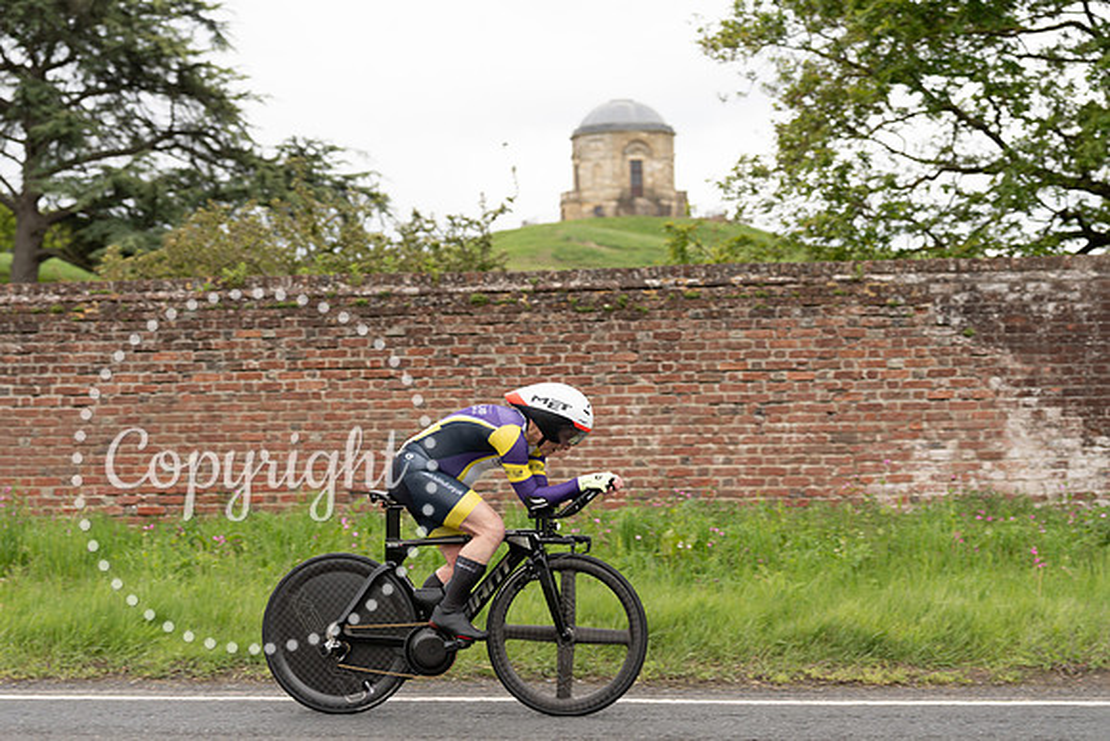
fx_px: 2442
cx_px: 555
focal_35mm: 79
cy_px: 419
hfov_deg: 25.6
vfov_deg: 17.2
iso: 250
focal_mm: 70
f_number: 3.5
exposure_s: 1/1000
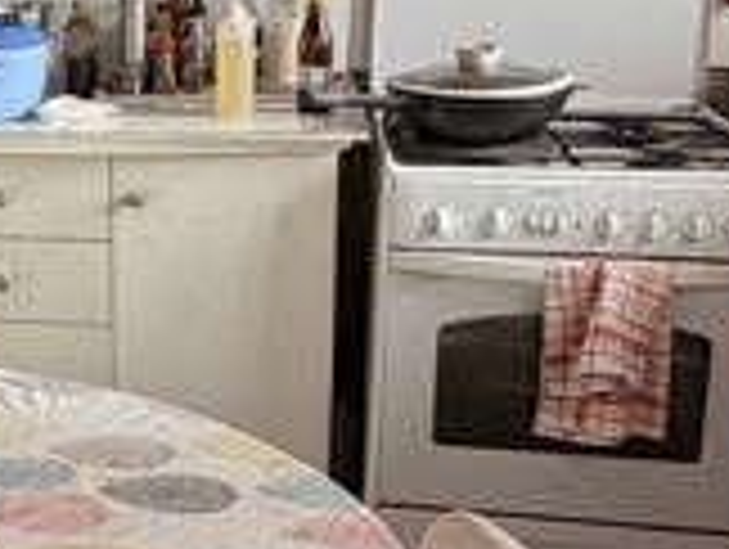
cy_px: 220
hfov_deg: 25.4
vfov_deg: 21.3
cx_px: -140
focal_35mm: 69
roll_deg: +3.8
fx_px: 1455
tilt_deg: -10.3
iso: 50
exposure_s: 1/121
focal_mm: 2.22
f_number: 2.2
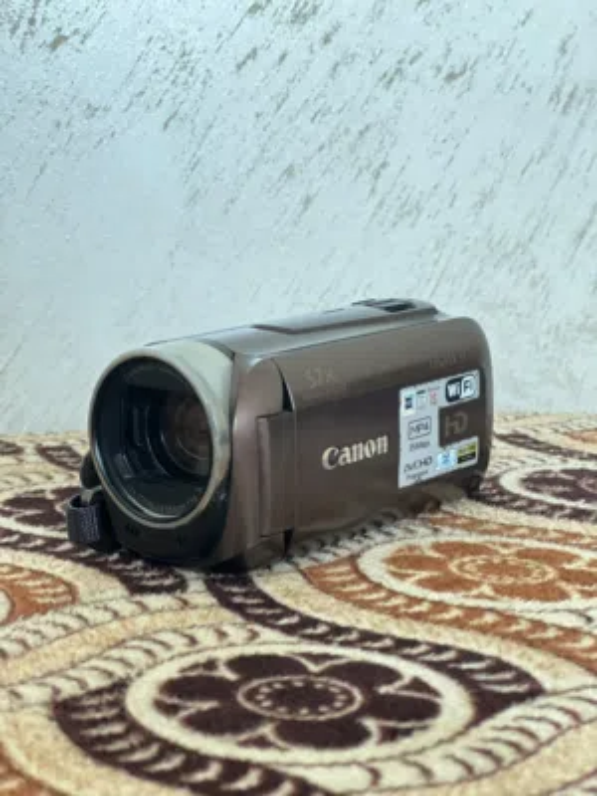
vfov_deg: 25.3
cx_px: 298
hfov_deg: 19.1
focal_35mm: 77
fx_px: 1771
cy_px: 398
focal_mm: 9
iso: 1000
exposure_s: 1/15
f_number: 2.8
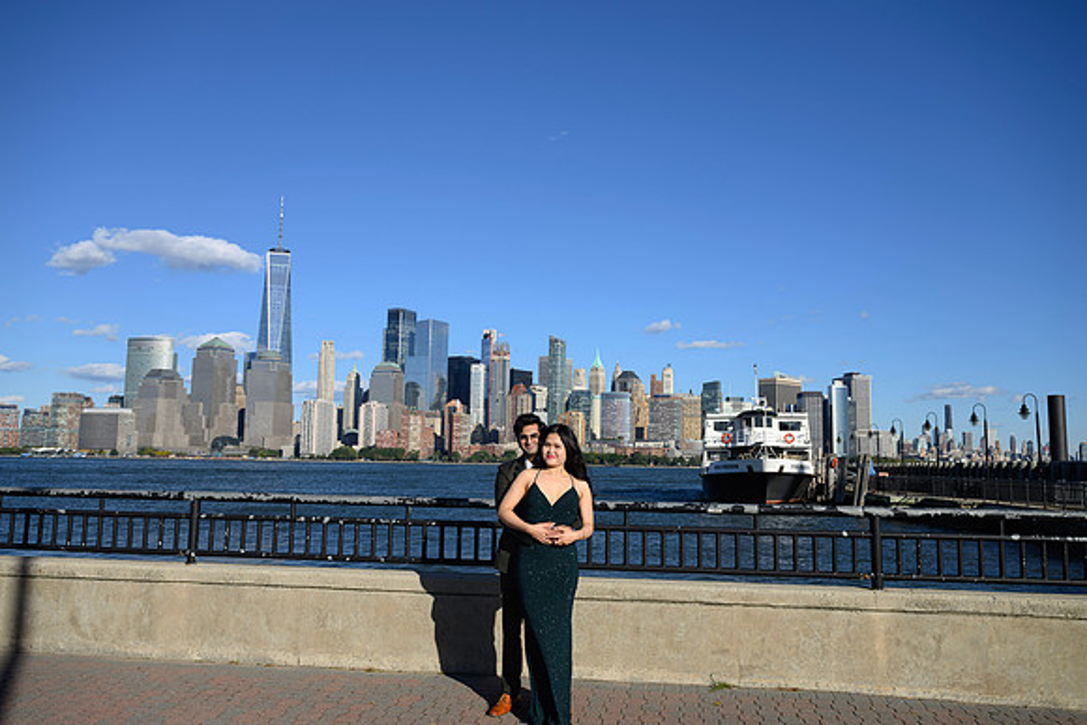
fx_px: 906
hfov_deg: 61.9
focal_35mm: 30
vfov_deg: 43.6
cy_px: 362
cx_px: 544
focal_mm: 30
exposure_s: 1/500
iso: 64
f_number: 5.6
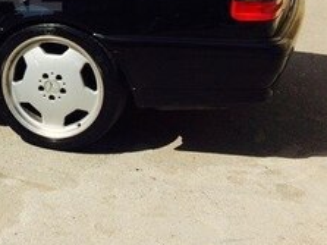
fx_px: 812
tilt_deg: -10.7
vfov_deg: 16.7
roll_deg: -1.0
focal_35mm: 86
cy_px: -11
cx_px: -88
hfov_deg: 20.9
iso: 32
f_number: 2.2
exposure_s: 1/2740
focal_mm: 4.15
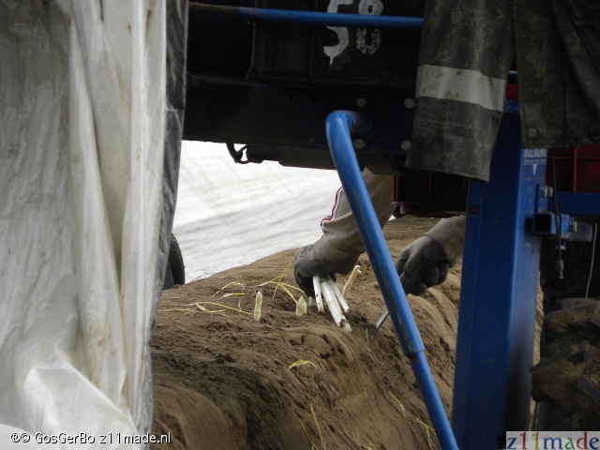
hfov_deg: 6.8
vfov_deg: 5.1
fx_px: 5044
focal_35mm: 291
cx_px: 300
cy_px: 225
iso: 64
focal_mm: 51.8
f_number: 4.5
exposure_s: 1/148
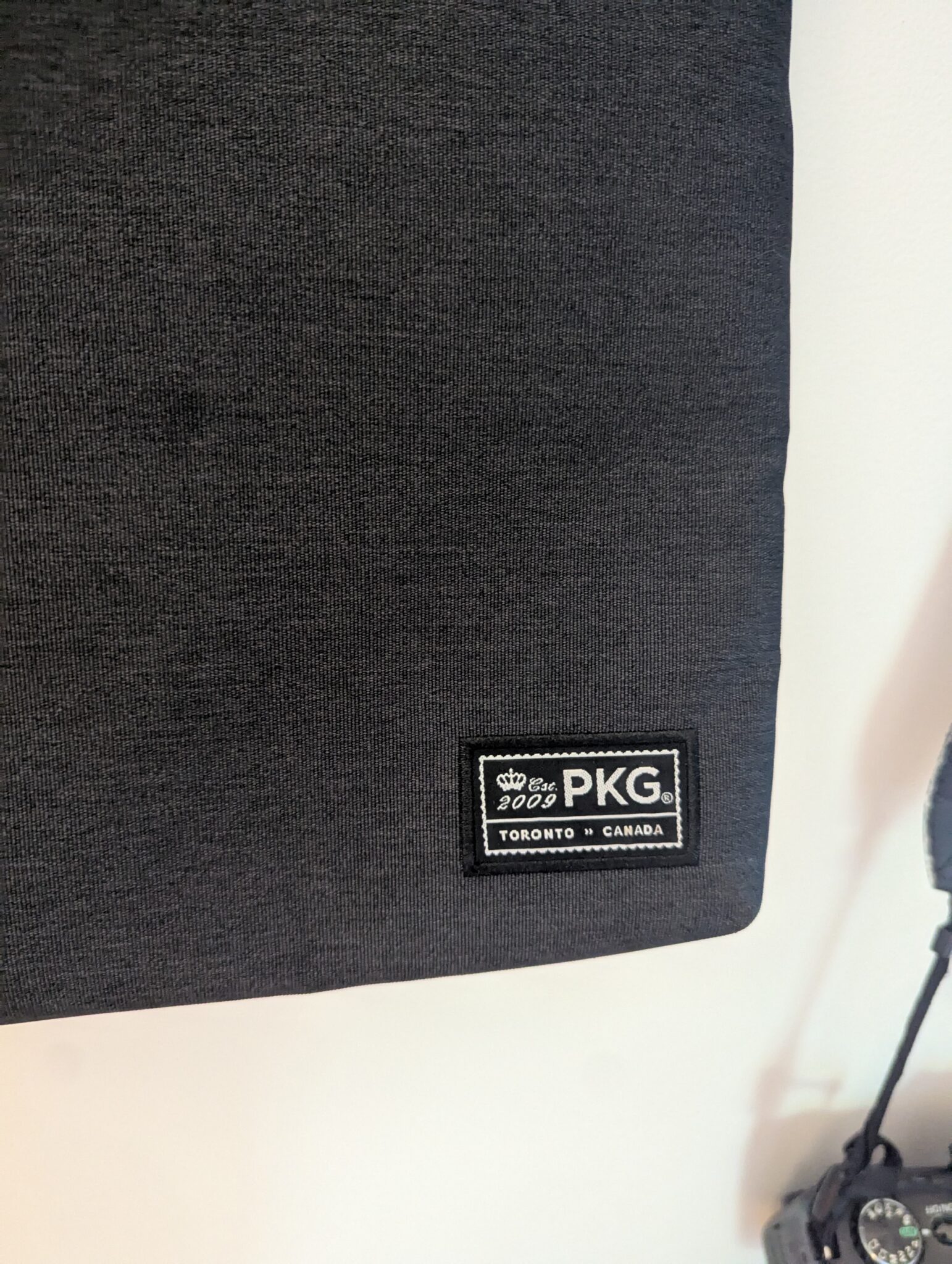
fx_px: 878
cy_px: 632
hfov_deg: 56.9
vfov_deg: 71.5
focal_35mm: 24
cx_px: 476
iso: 2504
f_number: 1.85
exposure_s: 1/40
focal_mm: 6.81
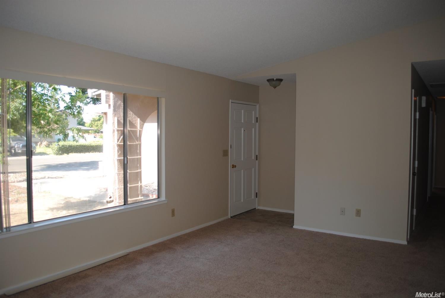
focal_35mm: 27
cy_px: 149
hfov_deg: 67.3
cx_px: 222
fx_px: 334
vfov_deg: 48.0
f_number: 3.5
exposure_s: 1/125
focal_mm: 18
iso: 110
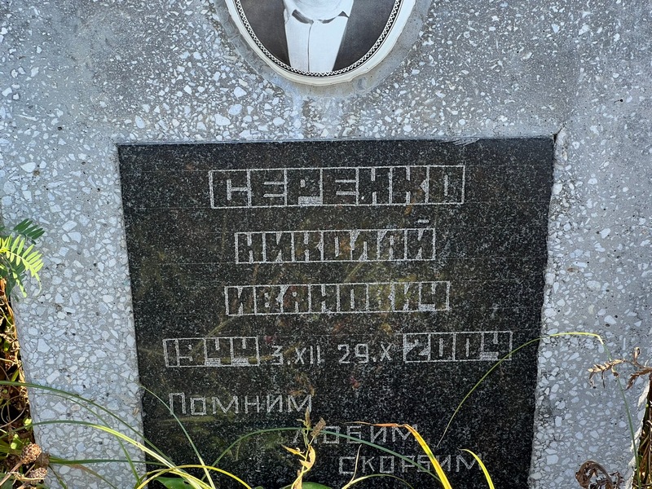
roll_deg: +3.0
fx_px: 1450
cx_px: 326
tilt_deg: -31.1
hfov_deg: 25.3
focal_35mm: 77
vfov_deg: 19.1
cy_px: 244
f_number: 2.8
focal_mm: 9
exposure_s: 1/99
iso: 40
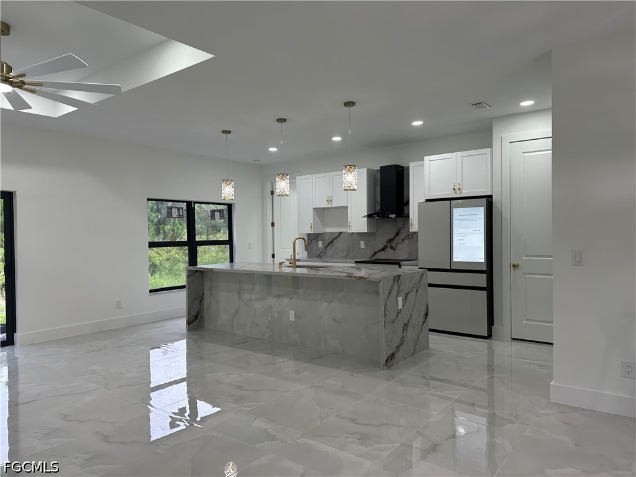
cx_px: 318
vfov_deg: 56.8
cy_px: 238
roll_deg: +1.1
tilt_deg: -1.5
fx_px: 441
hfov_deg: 71.6
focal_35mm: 24
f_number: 1.78
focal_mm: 6.86
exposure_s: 1/120
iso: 100
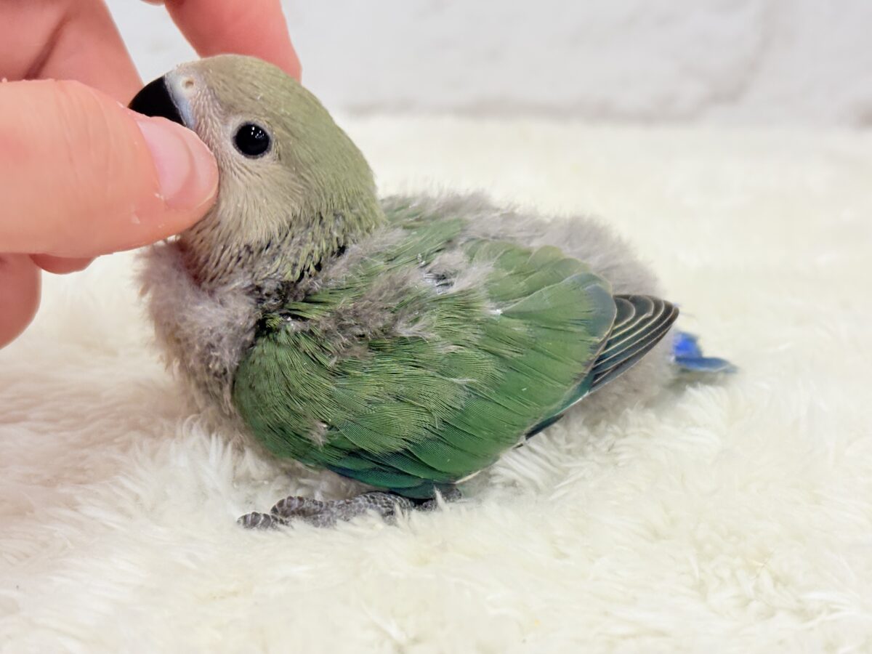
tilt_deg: -18.9
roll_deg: +1.8
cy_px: 327
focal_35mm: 52
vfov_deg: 28.0
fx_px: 1310
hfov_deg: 36.8
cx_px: 436
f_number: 1.6
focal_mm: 5.96
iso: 100
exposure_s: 1/100
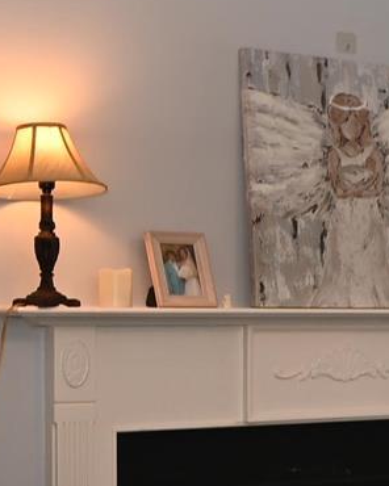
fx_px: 1569
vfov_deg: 17.6
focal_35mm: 109
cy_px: 334
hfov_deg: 11.3
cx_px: 995
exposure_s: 1/60
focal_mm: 14
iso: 220
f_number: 4
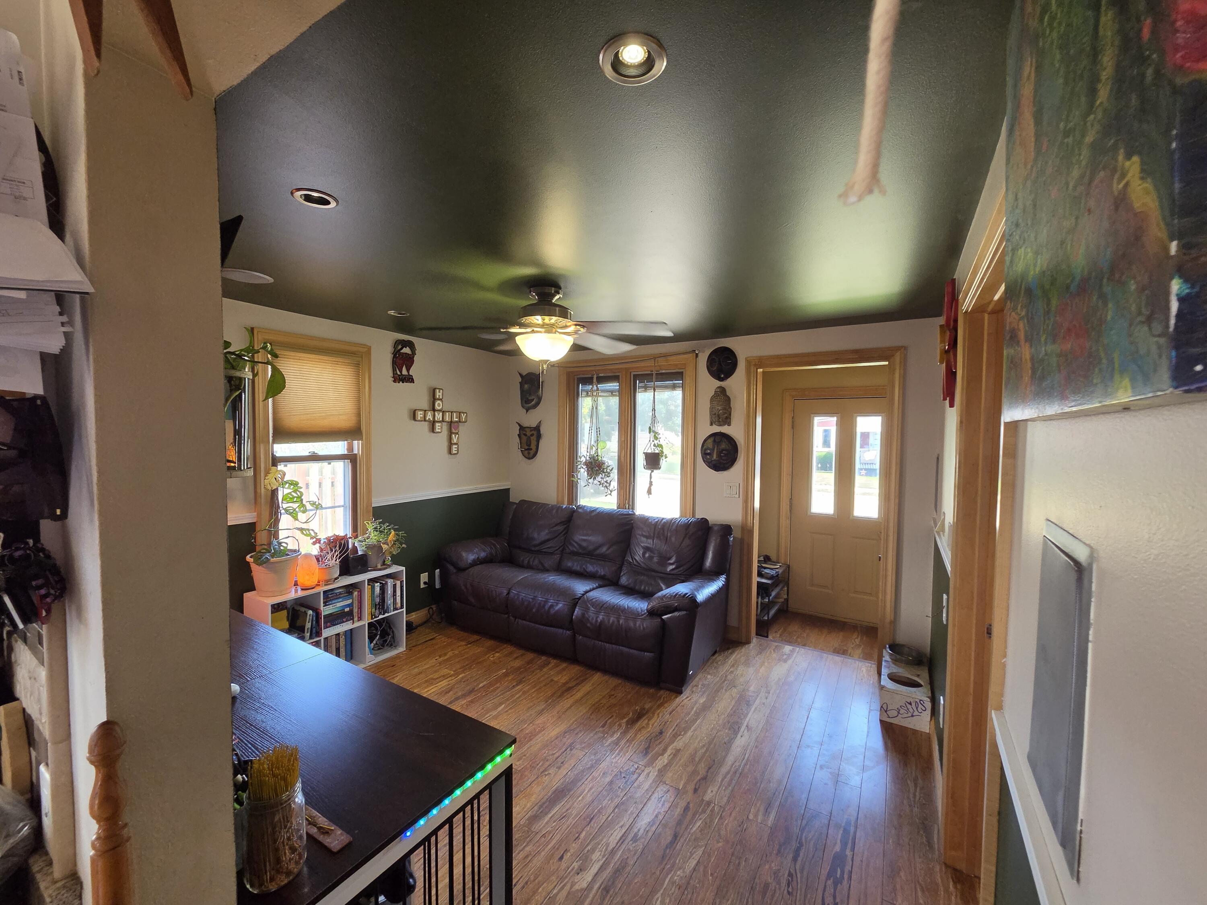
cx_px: 604
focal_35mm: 13
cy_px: 452
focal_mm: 2.2
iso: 320
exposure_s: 1/60
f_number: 2.2
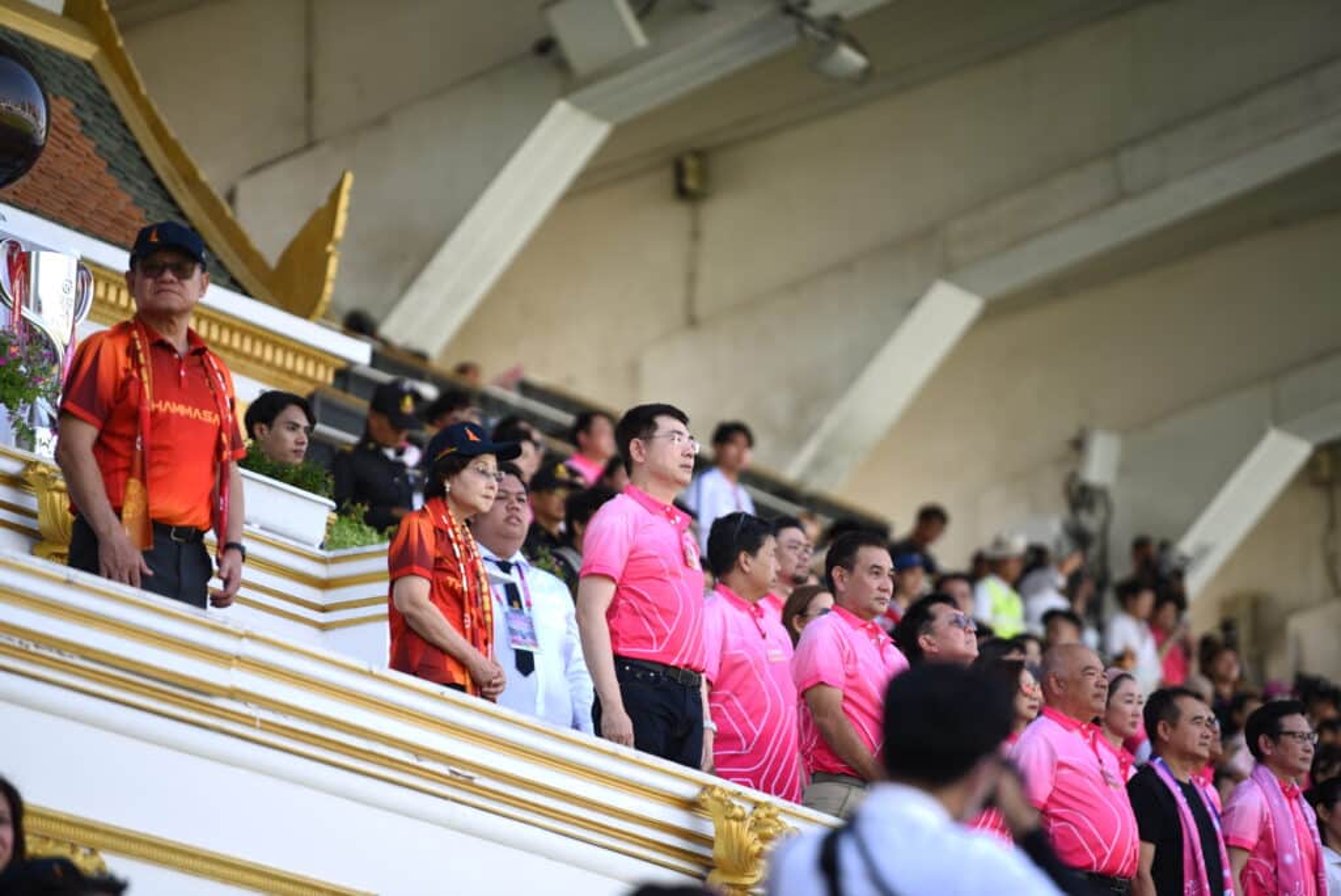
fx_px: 7454
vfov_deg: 6.9
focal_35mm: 200
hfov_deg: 10.3
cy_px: 448
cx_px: 670
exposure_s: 1/160
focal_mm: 200
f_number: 2.8
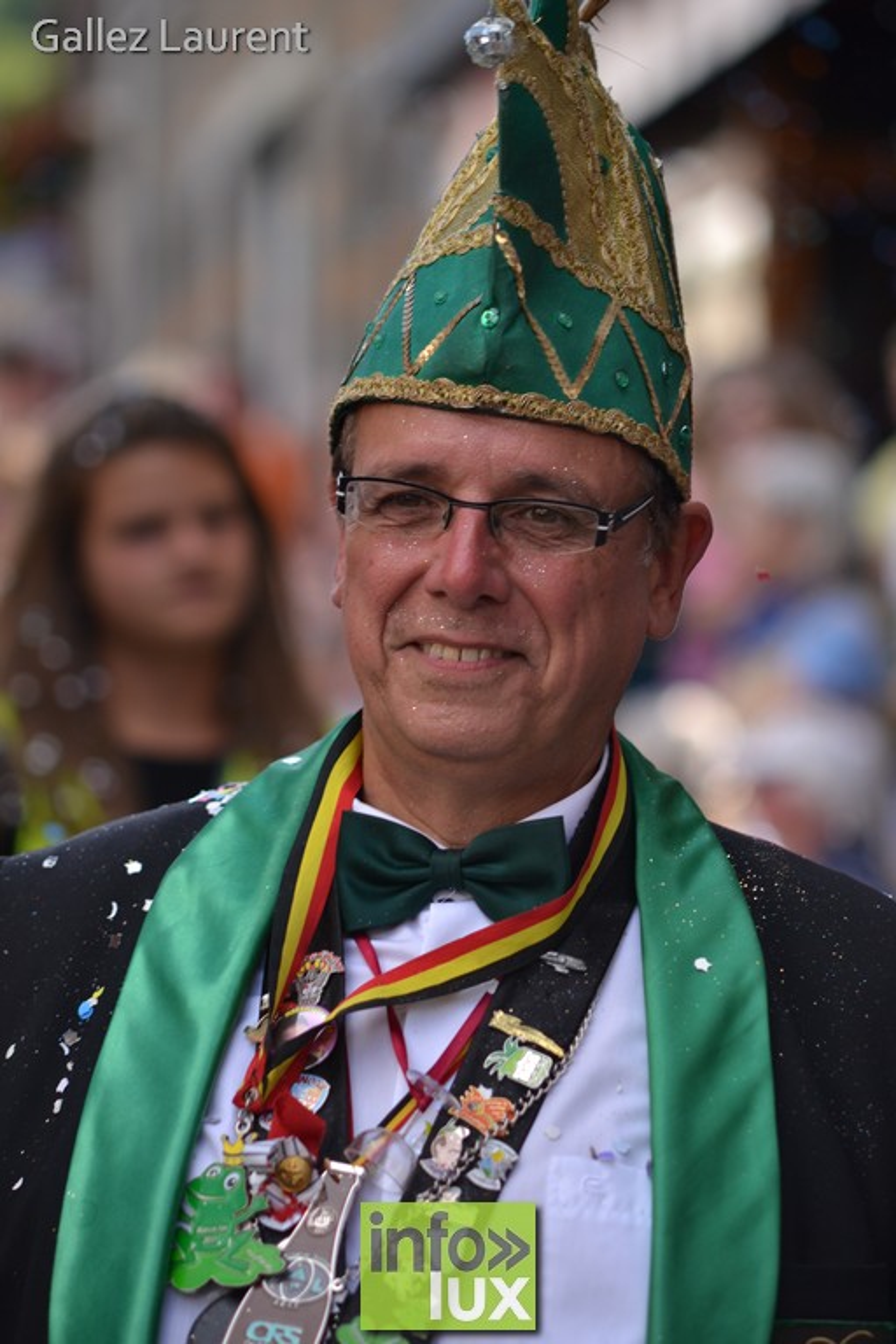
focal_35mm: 180
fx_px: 6719
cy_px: 672
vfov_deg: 11.4
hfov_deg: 7.6
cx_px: 448
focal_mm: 120
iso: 100
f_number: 2.8
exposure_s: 1/400
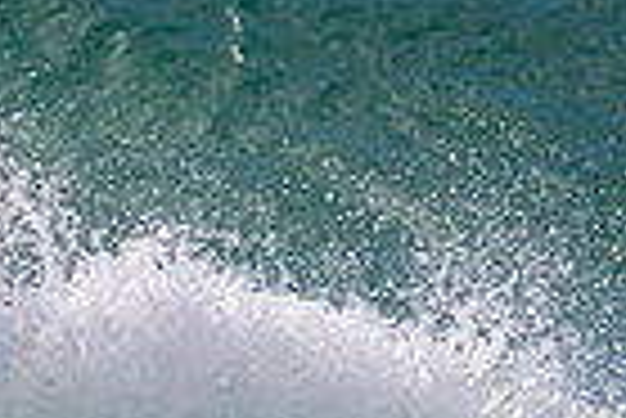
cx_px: -36
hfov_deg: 0.6
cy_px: 533
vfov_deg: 0.4
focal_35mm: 3343
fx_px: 58191
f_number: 11
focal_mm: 800
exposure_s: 1/2000
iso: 1000
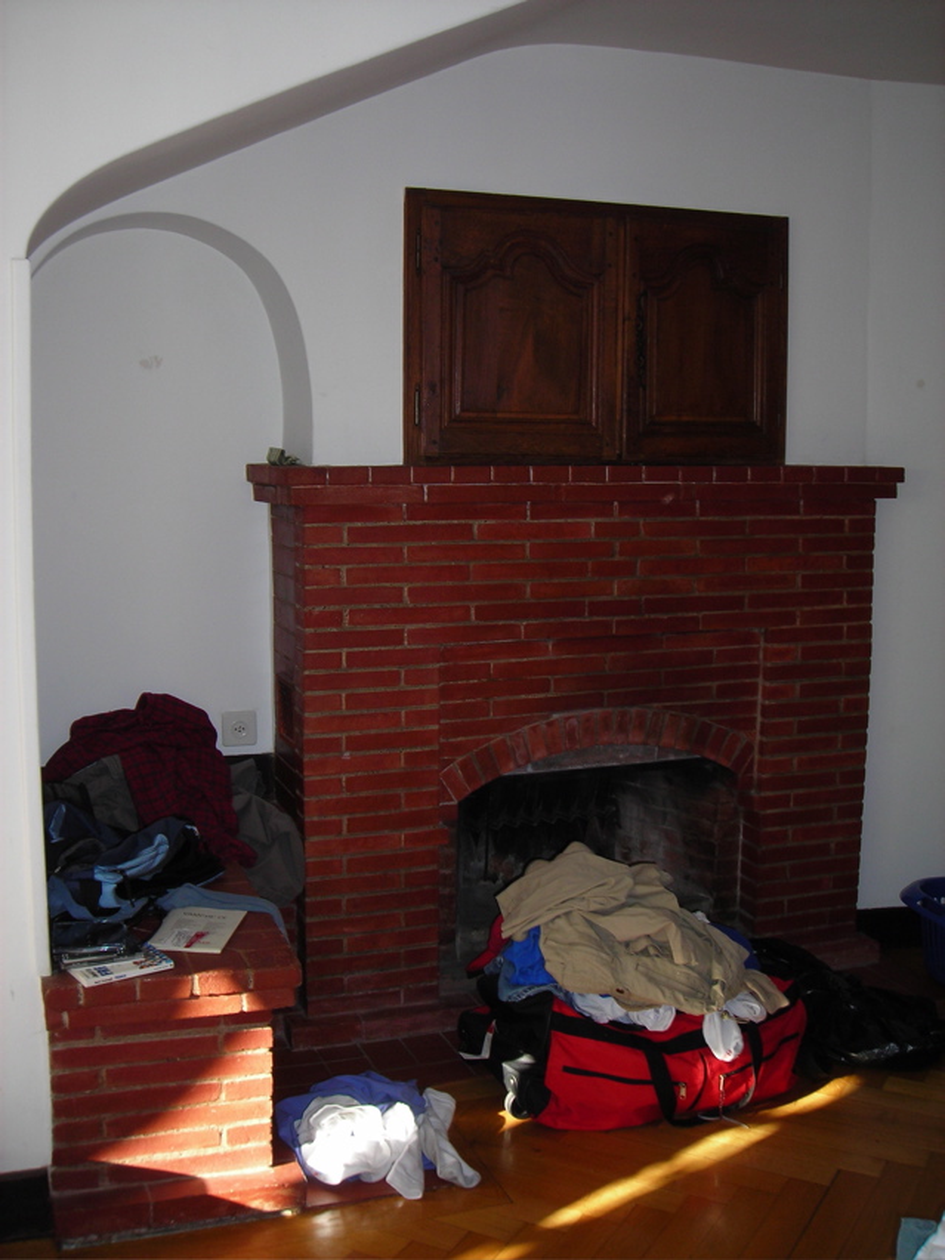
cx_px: 472
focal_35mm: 38
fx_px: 1383
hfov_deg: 37.7
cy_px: 630
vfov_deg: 49.0
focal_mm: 6.3
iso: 56
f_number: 3.2
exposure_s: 1/60.1
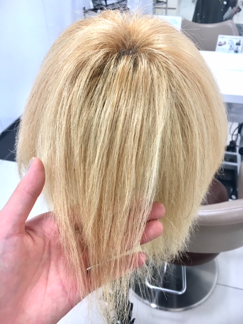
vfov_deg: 61.7
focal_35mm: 29
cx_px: 122
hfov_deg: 48.2
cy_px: 162
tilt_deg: -38.4
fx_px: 271
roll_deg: +1.3
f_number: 2.2
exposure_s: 1/30
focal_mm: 4.15
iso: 25
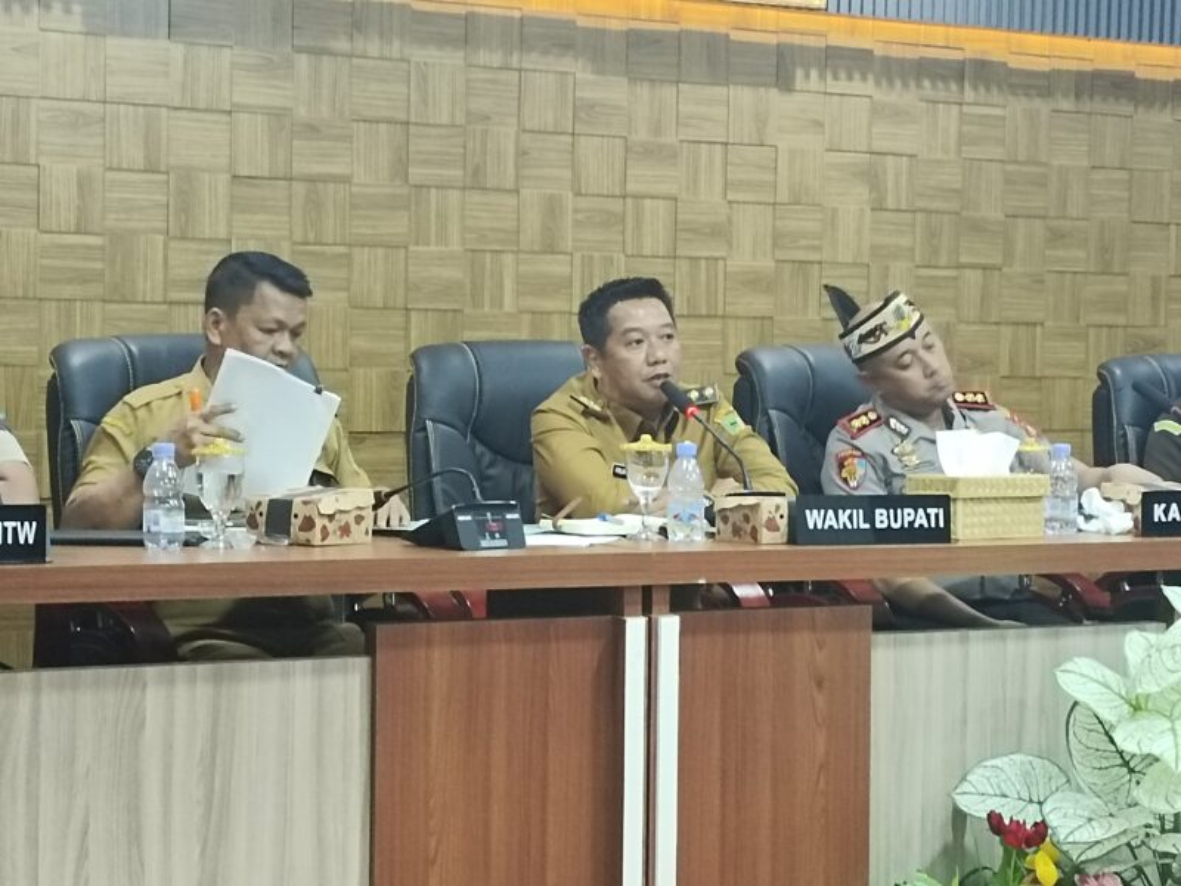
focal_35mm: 67
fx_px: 2286
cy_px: 443
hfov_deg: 29.0
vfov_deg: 21.9
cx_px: 590
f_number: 1.79
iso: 2107
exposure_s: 1/25
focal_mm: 4.74
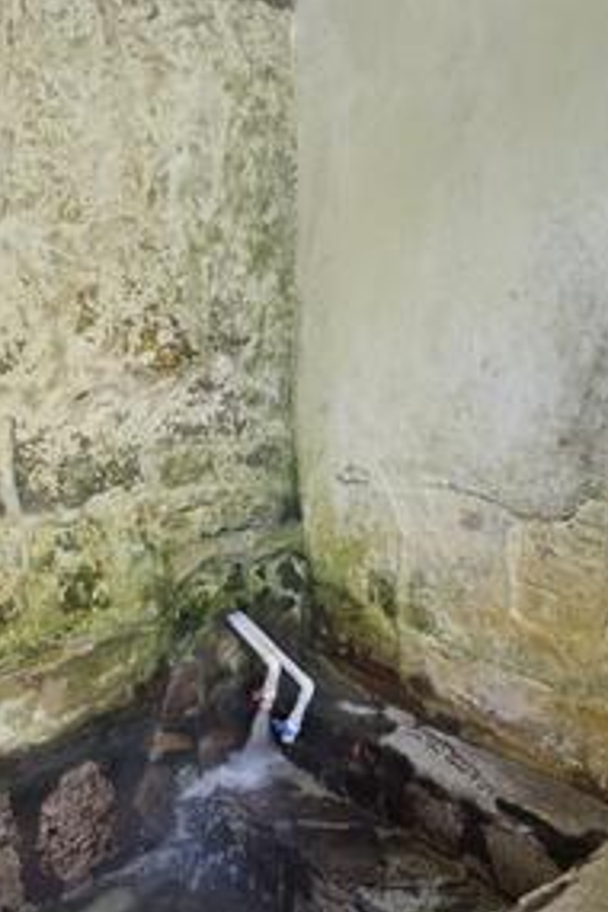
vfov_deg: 45.8
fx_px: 1064
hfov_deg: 31.9
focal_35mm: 42
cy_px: 594
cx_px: 330
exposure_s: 1/120
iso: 800
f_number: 1.8
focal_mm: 5.54
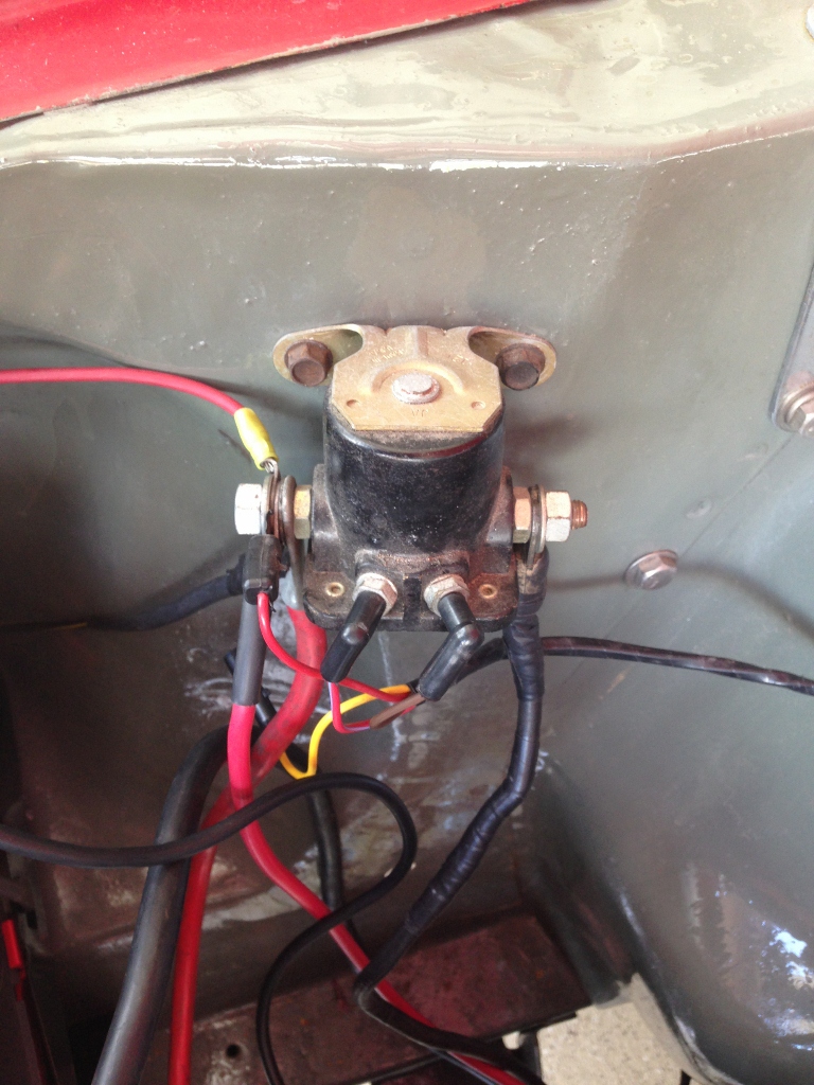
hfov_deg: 42.9
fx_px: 1035
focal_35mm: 33
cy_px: 542
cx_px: 407
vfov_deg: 55.4
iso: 80
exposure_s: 1/20
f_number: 2.4
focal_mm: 4.13
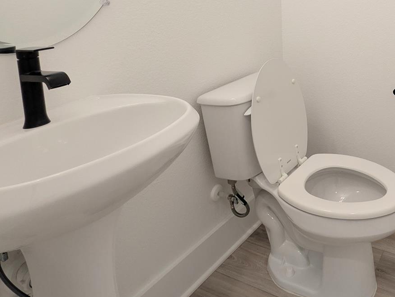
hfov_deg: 56.1
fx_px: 320
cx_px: 345
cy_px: 0
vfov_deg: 42.9
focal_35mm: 28
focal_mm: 2.02
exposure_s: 1/48.6
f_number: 1.7
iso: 55
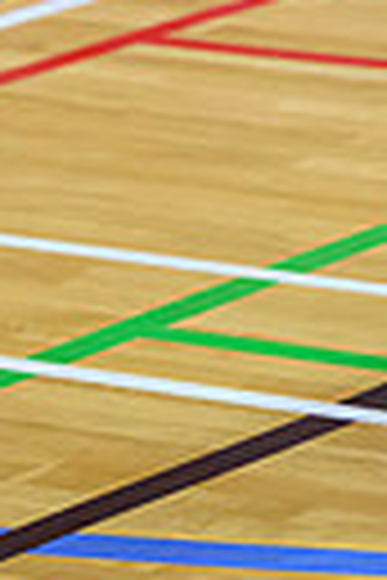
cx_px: 636
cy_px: -418
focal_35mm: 434
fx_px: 6998
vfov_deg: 4.7
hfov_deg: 3.2
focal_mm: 83
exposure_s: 1/1000
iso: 5000
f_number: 2.8
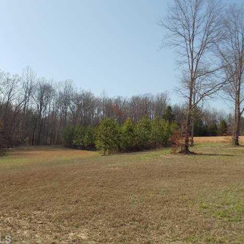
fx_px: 423
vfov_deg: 32.2
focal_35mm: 53
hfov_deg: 32.2
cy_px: 121
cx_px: 121
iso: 80
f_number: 7.1
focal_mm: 6
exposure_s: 1/200
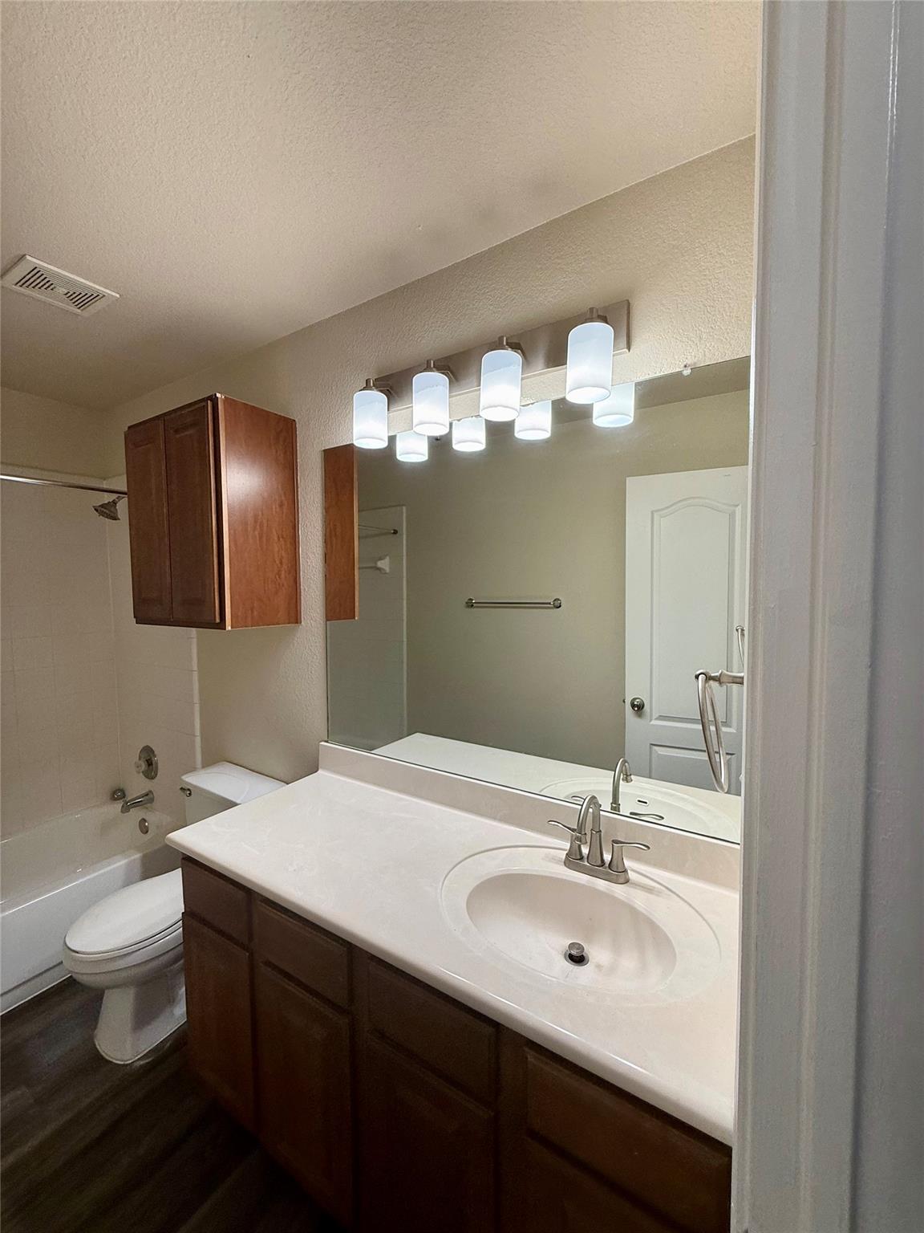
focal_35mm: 14
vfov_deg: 102.1
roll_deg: +0.6
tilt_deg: -3.4
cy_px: 616
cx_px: 462
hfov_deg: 85.7
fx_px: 498
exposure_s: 1/232
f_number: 2.2
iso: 64
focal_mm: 2.22
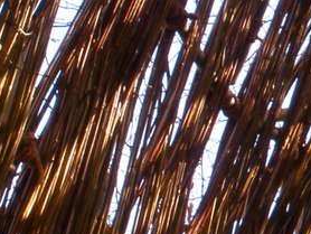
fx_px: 1861
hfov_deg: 9.0
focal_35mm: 207
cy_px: 79
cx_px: 622
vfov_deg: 7.2
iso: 80
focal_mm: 6.3
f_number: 5.6
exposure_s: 1/80
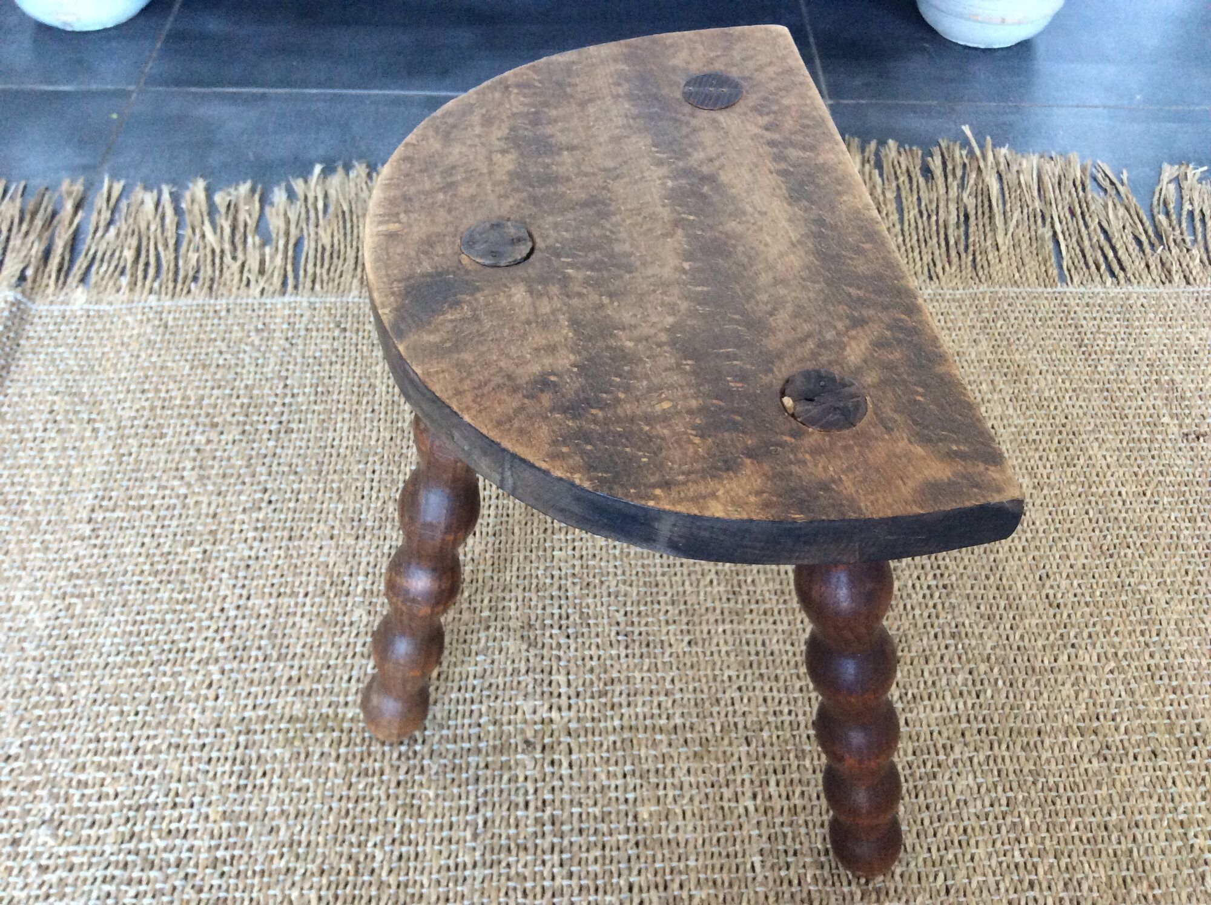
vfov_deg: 44.1
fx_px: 1118
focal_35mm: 32
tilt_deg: -49.7
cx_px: 606
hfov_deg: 56.9
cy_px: 452
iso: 160
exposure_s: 1/25
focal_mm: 3.3
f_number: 2.4
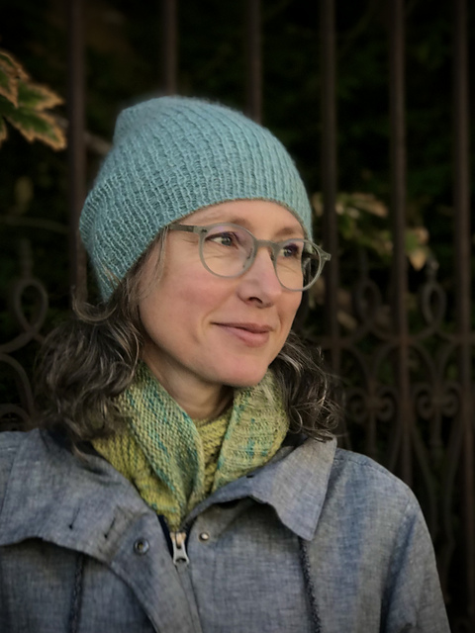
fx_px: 1043
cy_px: 316
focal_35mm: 57
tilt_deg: +2.4
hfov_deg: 25.7
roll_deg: +1.3
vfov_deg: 33.8
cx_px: 238
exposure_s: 1/175
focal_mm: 6.6
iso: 20
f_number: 2.8
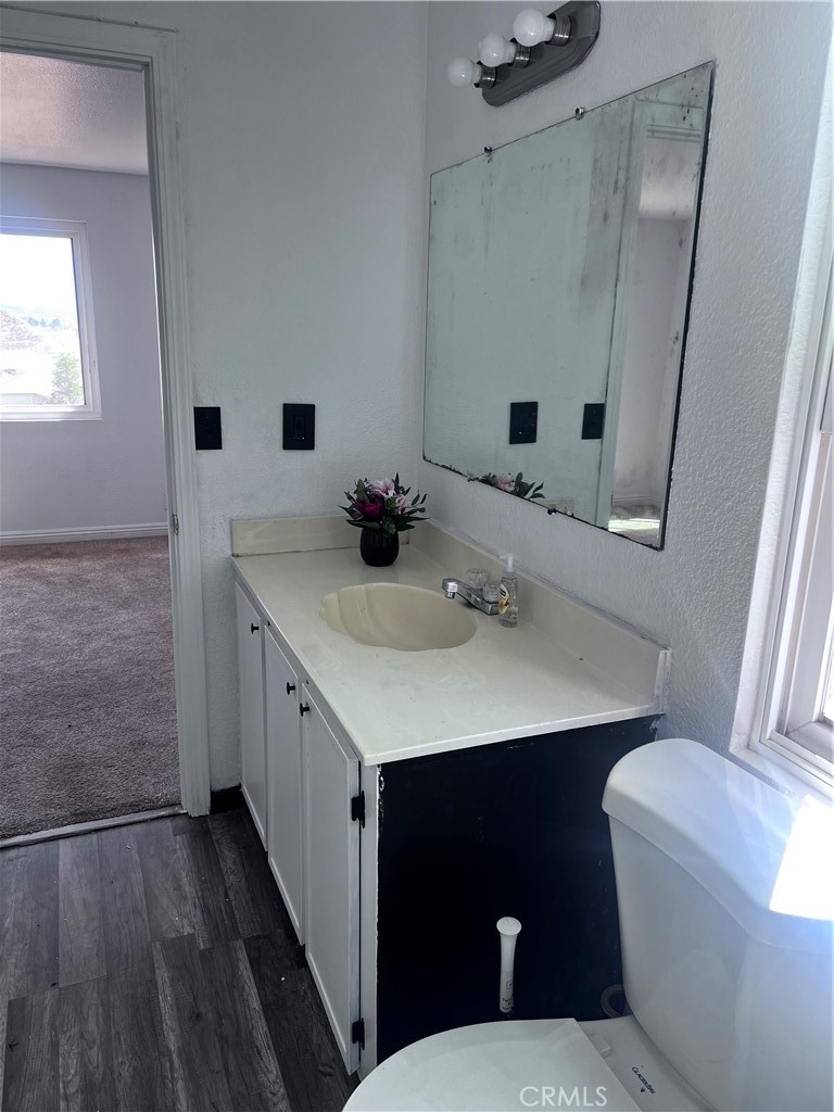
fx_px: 835
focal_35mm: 26
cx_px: 417
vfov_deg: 67.3
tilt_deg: -14.4
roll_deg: -1.1
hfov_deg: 53.1
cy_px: 556
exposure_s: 1/121
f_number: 1.5
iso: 40
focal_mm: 5.7
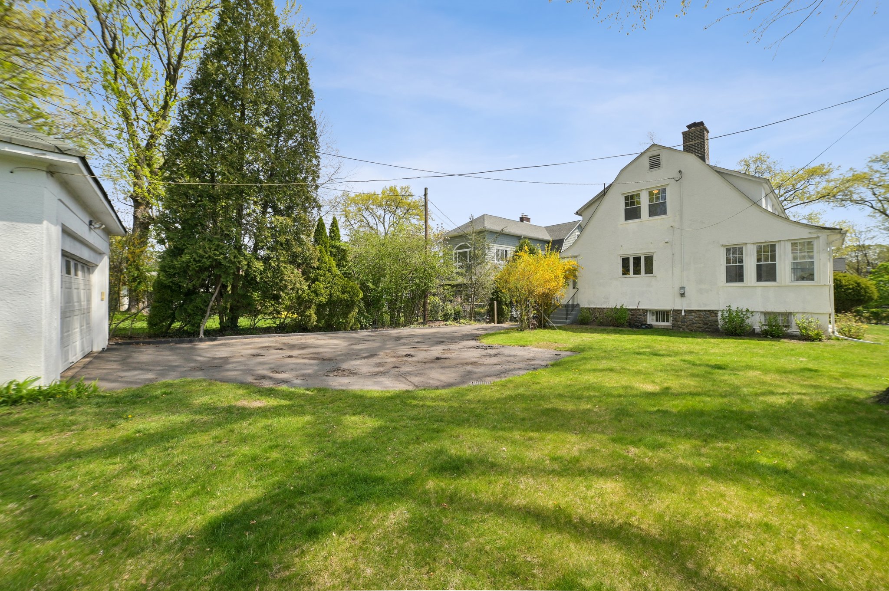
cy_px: 296
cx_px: 444
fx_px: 345
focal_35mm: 14
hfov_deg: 104.3
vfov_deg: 81.1
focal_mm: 14
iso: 800
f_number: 8
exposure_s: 1/1600
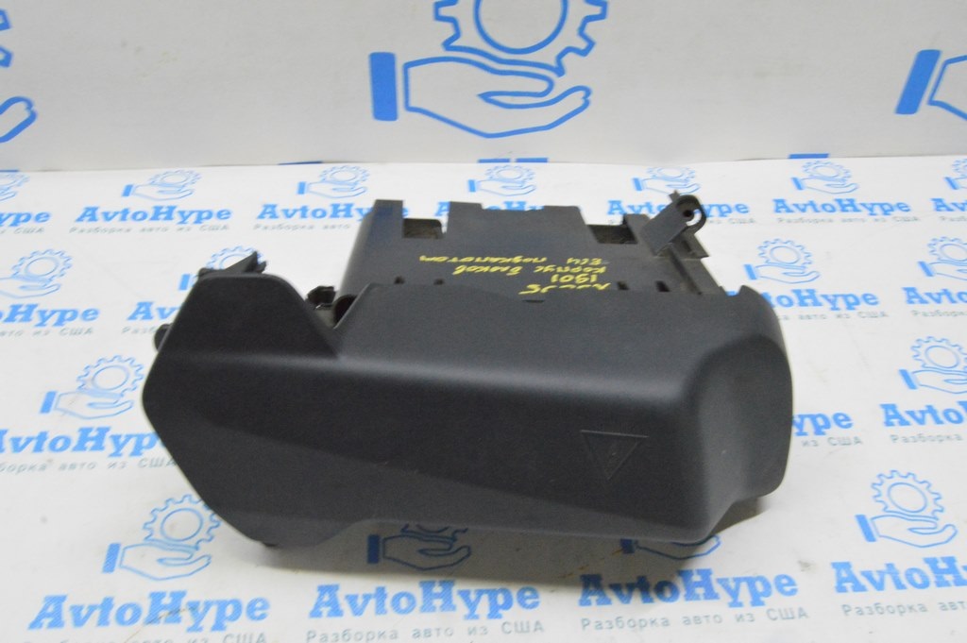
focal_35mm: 34
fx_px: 926
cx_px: 484
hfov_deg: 55.1
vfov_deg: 38.3
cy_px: 322
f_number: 20
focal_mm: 23
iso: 6400
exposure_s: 1/20
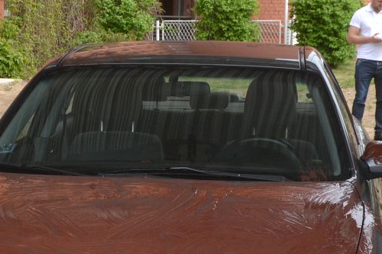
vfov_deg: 11.3
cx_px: 37
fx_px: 1289
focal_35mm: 122
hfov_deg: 16.6
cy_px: 147
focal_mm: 27
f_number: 10
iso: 400
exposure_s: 1/250
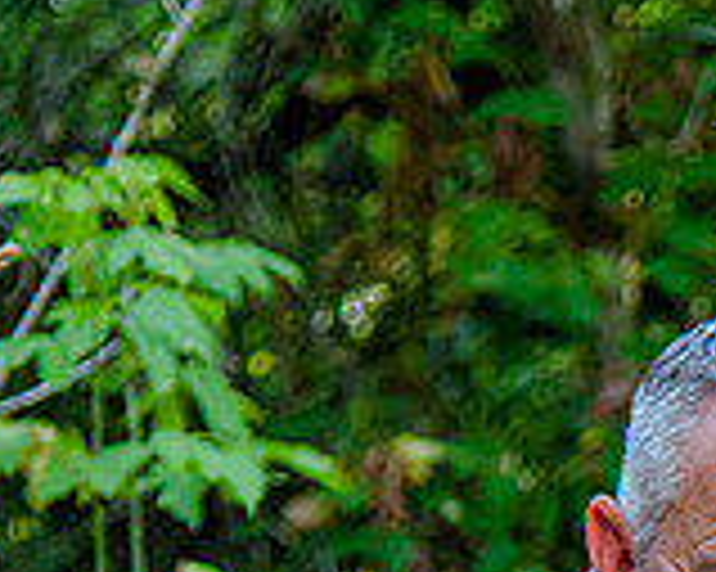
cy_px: 856
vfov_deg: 6.2
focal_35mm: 247
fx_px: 5231
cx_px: 1030
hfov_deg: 7.7
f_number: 4
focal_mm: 70
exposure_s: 1/320
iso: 800
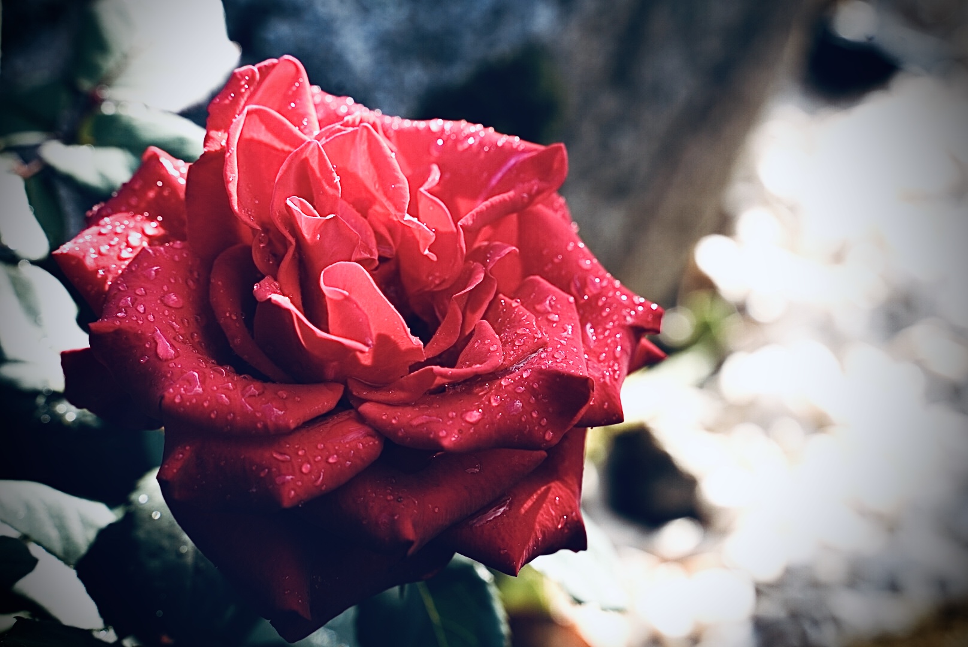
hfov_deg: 32.9
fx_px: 1641
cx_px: 484
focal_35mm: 61
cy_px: 324
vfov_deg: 22.3
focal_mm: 61
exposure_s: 1/160
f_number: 8
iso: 250
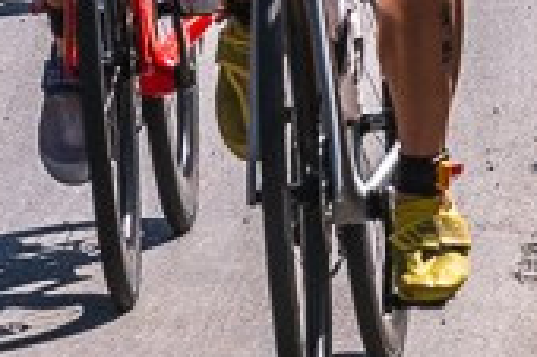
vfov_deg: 2.0
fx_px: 10446
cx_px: 79
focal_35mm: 701
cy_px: 55
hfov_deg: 2.9
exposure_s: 1/2500
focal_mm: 93
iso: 320
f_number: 6.3
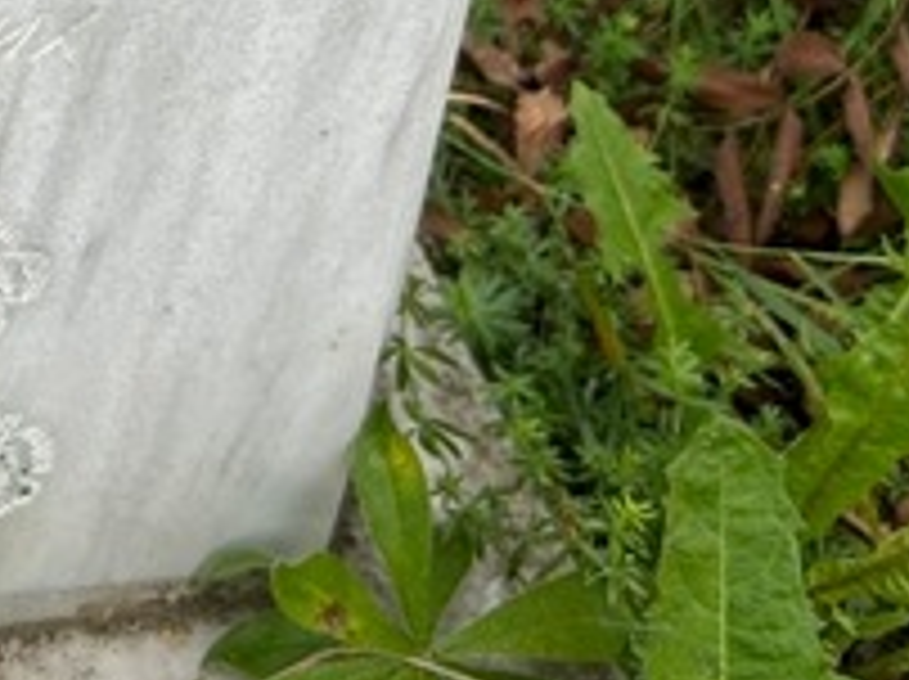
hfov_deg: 17.6
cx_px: -346
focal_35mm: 103
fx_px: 2702
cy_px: -563
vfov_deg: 12.9
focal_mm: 5.7
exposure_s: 1/473
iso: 50
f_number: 1.5
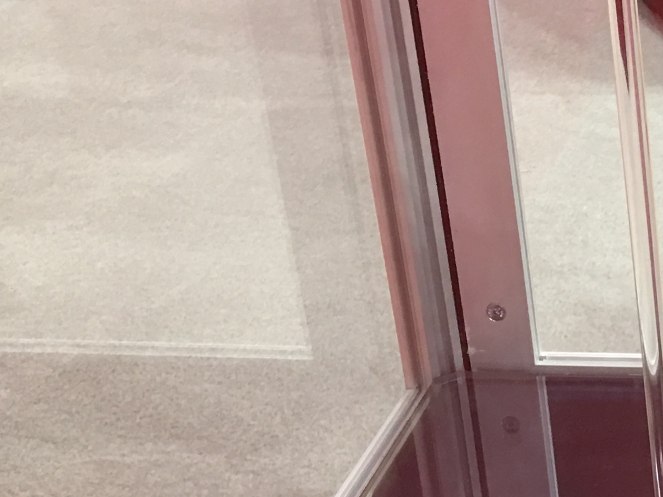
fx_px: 1858
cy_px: 574
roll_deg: -0.4
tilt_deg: -30.4
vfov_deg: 14.8
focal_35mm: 97
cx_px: 966
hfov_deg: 18.2
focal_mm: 4.15
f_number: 2.2
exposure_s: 1/15
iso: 50
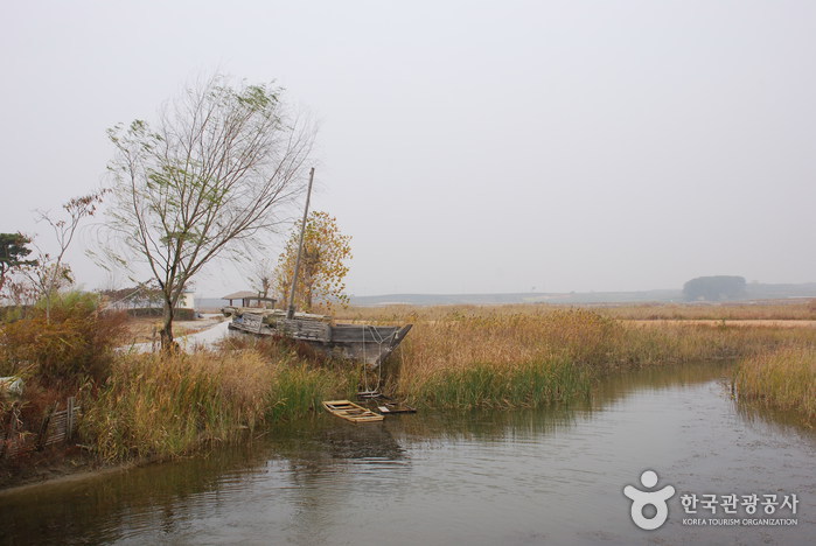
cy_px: 273
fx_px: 749
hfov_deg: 57.2
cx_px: 408
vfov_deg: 40.1
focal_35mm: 33
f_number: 9.5
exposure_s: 1/180
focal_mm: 22
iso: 200
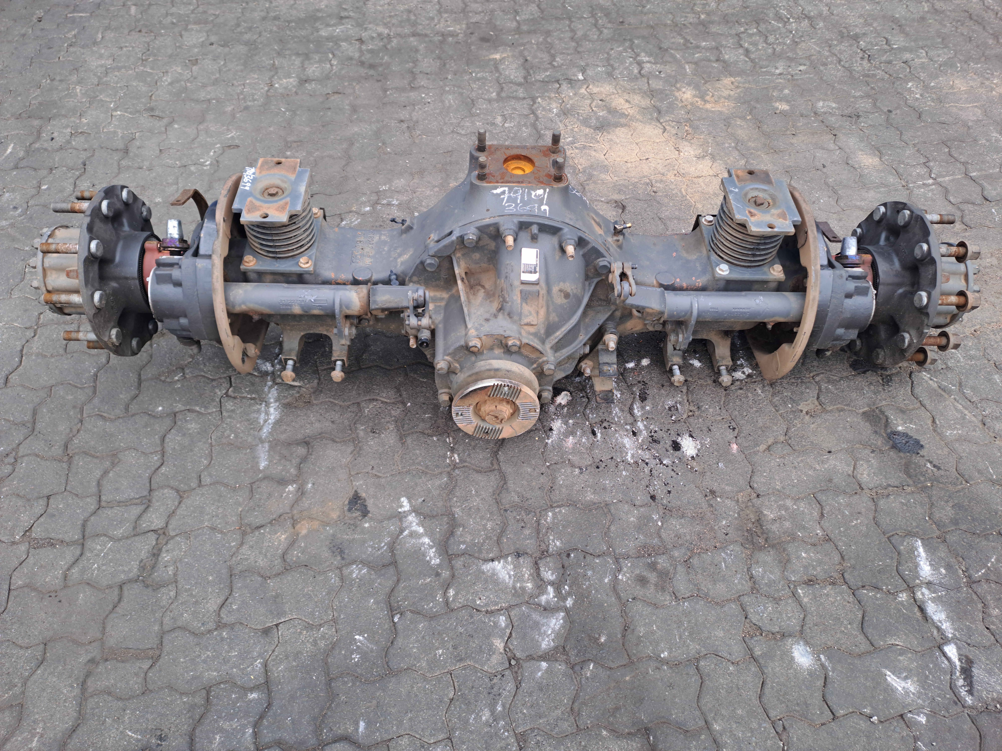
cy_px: 376
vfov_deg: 54.9
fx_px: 724
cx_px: 501
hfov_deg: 69.4
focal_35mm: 25
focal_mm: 4.65
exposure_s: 1/154
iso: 32
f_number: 1.8
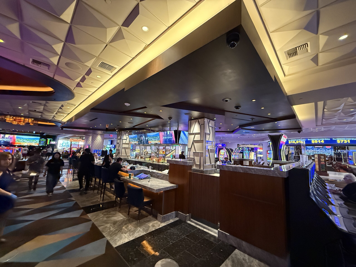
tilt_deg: +7.0
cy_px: 134
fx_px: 144
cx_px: 178
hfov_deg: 102.1
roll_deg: -2.1
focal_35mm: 14
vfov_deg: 85.7
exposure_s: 1/60
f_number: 2.2
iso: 1000
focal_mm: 2.22
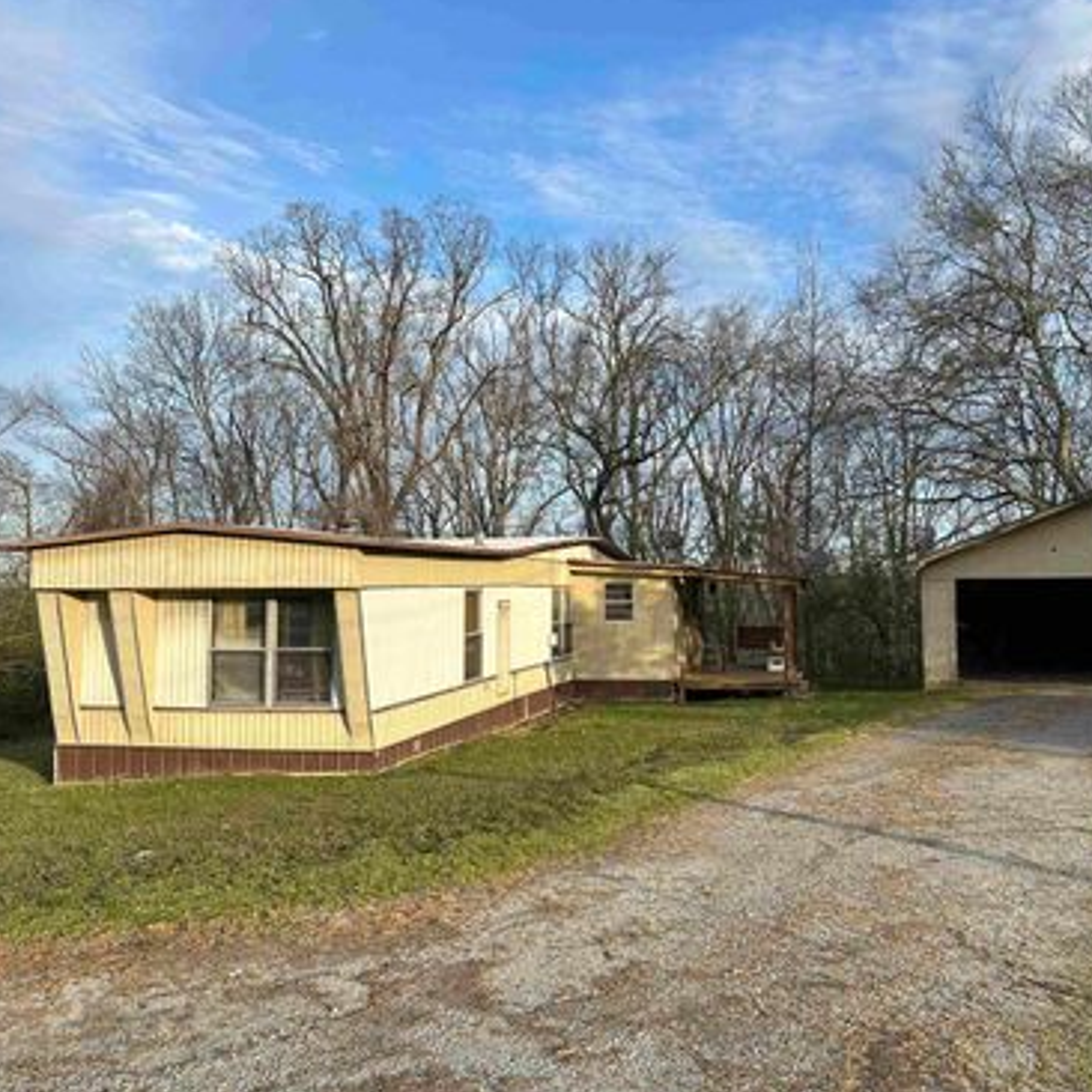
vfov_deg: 55.6
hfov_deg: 55.0
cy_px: 539
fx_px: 1035
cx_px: 683
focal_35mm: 29
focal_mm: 6.86
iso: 80
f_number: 1.78
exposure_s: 1/2203
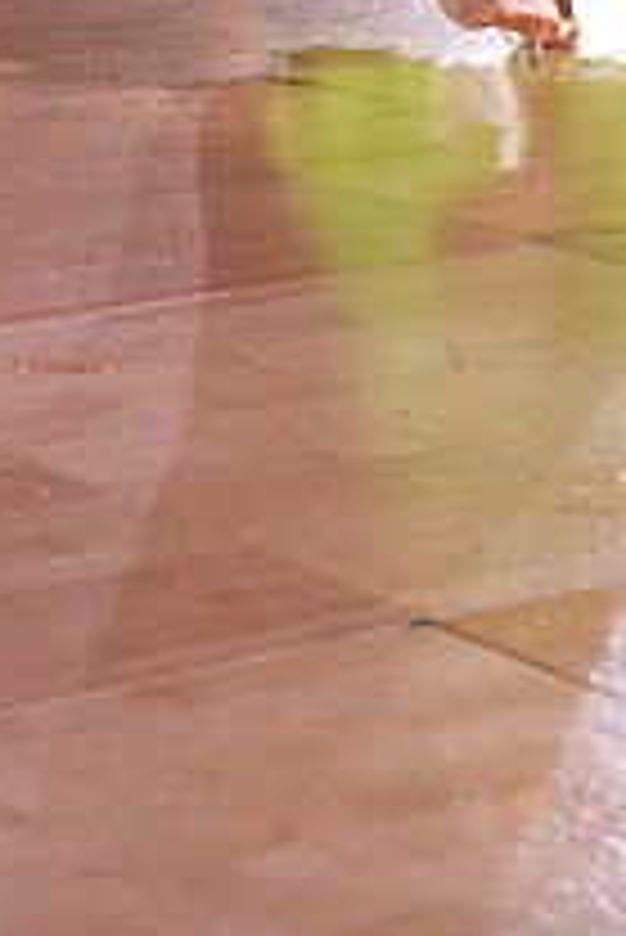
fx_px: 3776
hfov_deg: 9.4
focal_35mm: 145
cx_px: 56
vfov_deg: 13.5
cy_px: -338
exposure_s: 1/200
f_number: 4.5
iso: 1250
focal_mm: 52
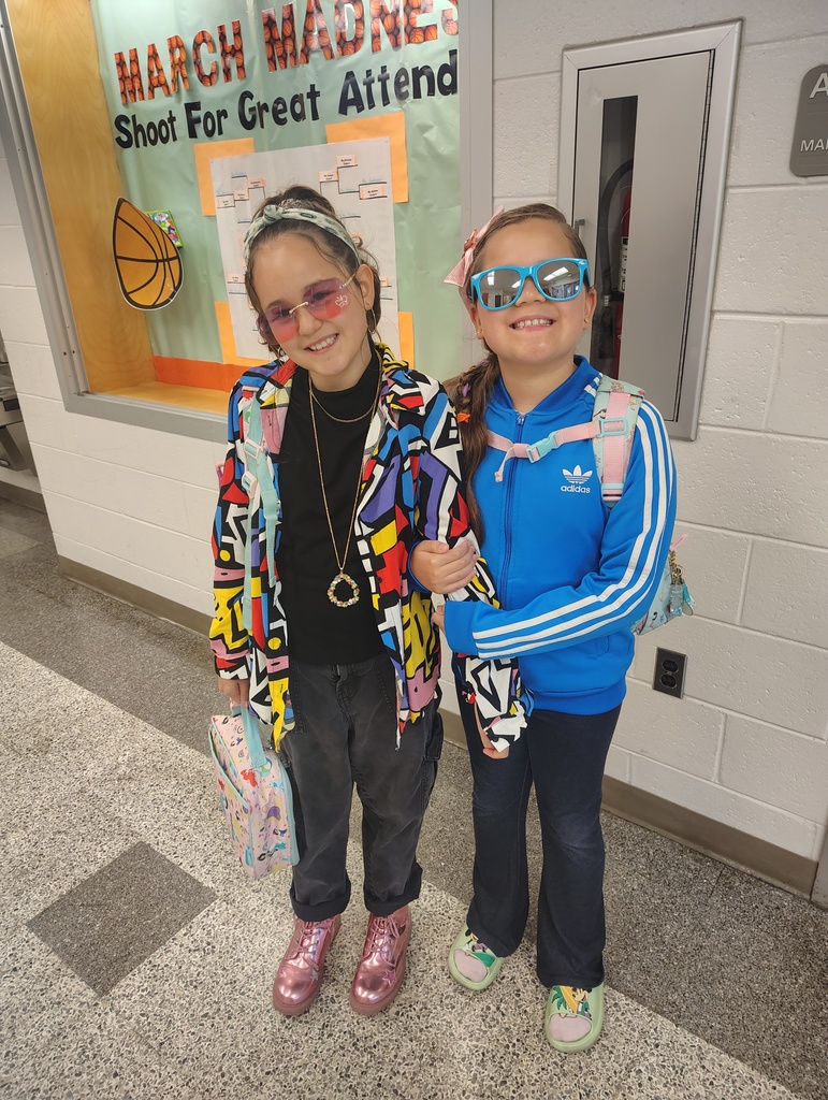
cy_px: 550
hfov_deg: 56.9
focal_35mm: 24
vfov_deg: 71.5
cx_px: 414
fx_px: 764
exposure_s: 1/60
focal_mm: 5.56
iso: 966
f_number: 1.8
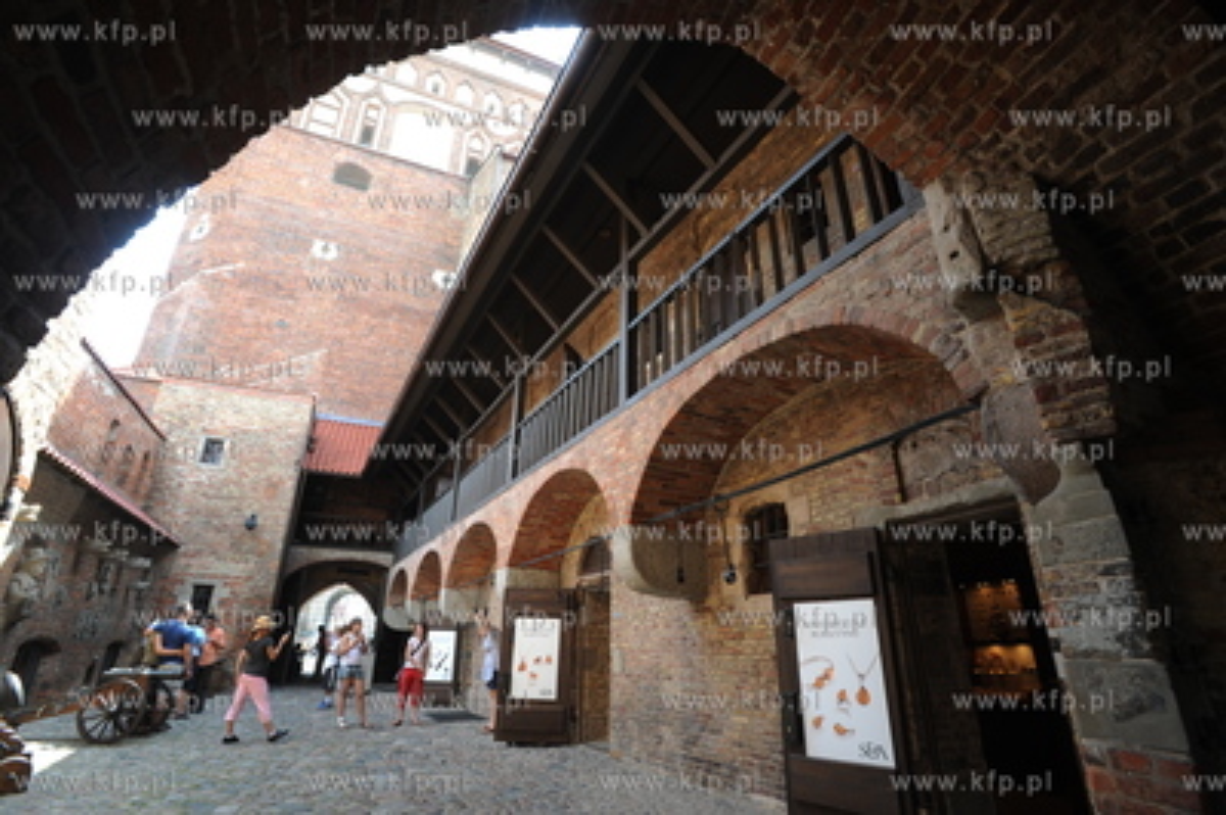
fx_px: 578
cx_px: 613
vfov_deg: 70.3
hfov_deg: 93.3
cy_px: 408
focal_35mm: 17
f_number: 8
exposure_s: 1/30
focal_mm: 17
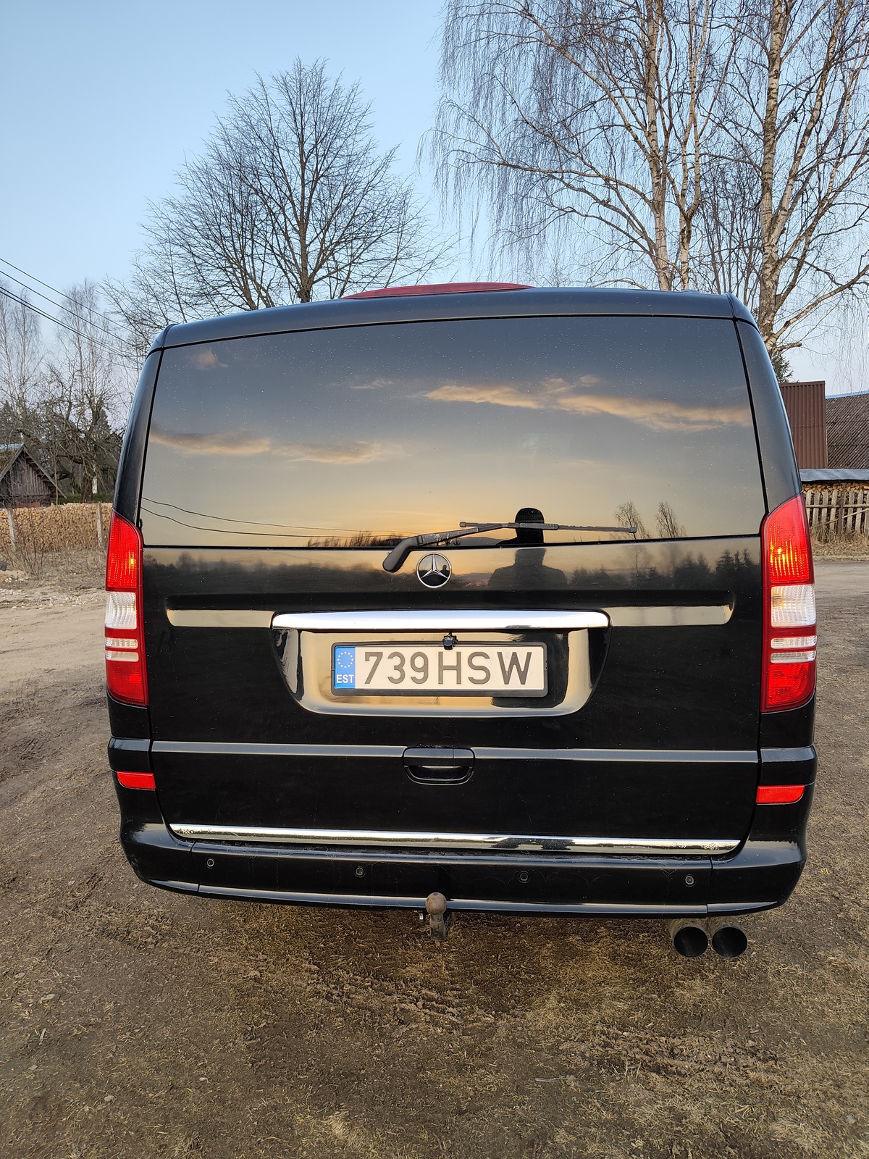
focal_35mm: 23
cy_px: 580
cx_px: 434
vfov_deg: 73.9
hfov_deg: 58.9
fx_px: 770
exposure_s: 1/100
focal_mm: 6.07
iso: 100
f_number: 1.7
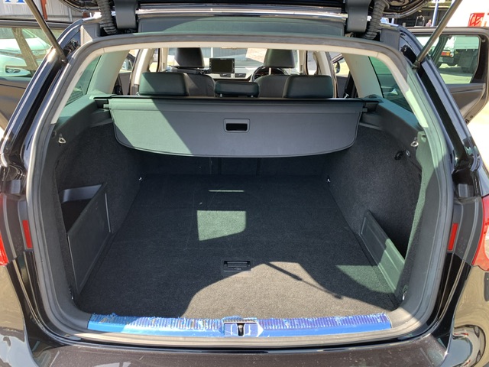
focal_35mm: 26
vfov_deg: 53.1
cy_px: 184
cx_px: 244
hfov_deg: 67.3
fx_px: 367
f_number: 1.8
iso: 32
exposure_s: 1/121
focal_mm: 4.25
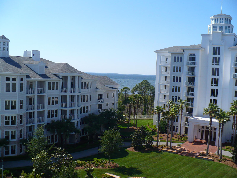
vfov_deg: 38.7
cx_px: 118
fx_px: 253
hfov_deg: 50.1
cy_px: 89
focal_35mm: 37
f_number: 8
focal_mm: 6.1
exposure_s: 1/200
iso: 100
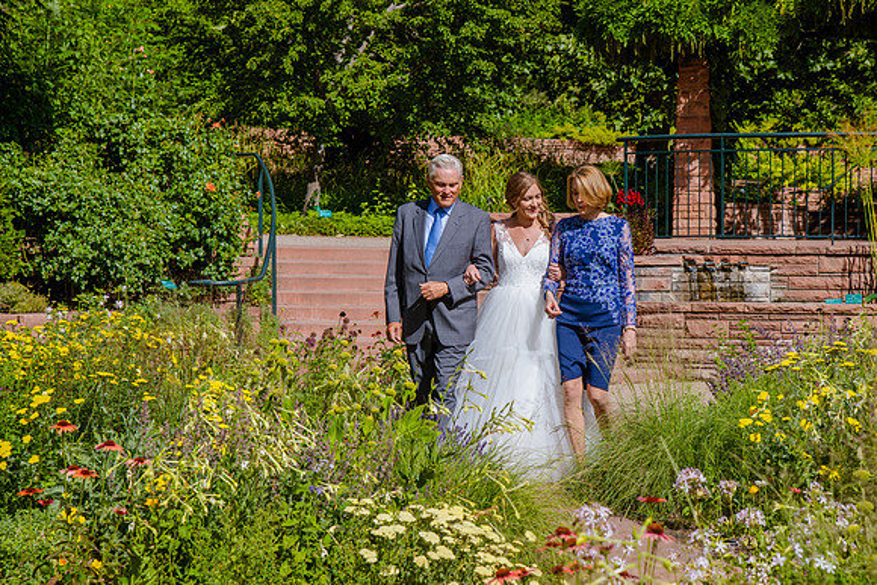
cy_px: 257
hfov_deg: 21.0
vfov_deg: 14.1
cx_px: 507
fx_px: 2366
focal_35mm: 97
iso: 200
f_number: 9
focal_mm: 82
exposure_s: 1/400
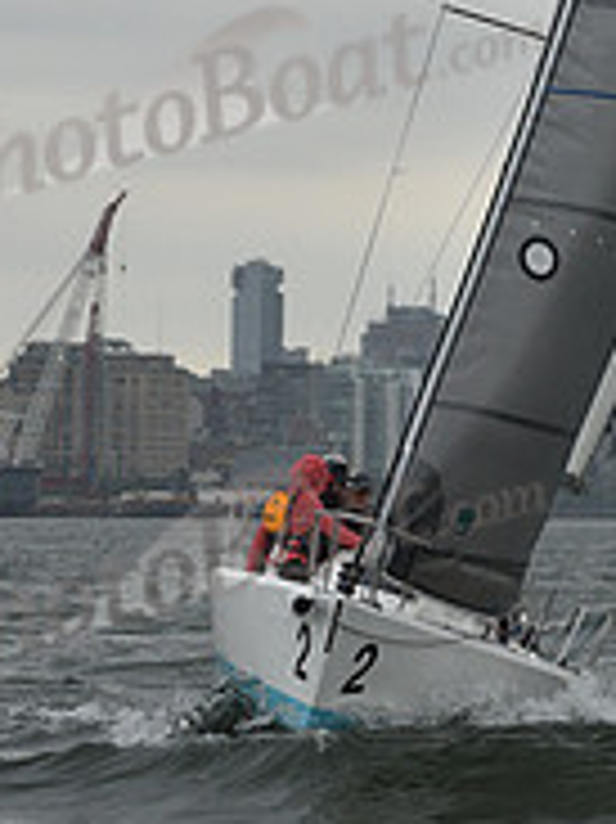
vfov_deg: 9.2
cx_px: 780
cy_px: -194
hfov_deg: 6.9
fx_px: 5060
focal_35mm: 213
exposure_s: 1/800
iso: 320
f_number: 5.6
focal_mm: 70
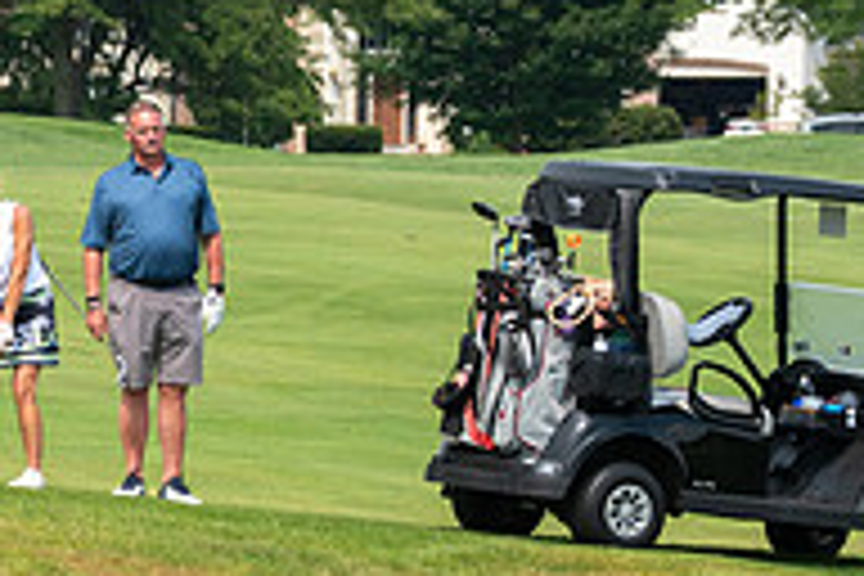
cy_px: 338
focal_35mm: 604
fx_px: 14495
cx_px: -180
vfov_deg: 2.3
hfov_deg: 3.4
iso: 250
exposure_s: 1/1600
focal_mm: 200
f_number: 5
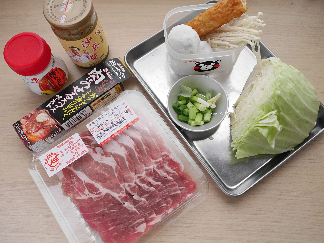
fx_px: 281
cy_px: 122
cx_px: 162
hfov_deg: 59.9
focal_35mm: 30
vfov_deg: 46.8
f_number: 2.5
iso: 3200
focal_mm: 15
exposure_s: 1/60
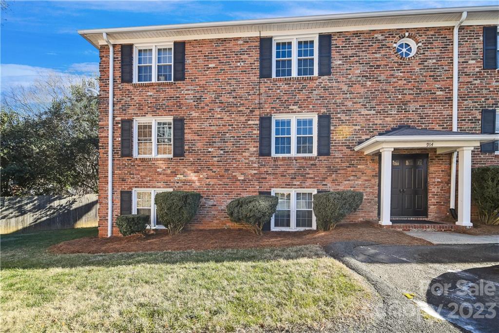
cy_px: 166
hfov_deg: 100.4
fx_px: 208
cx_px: 250
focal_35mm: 15
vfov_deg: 77.3
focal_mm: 15
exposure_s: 1/80
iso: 100
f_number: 8
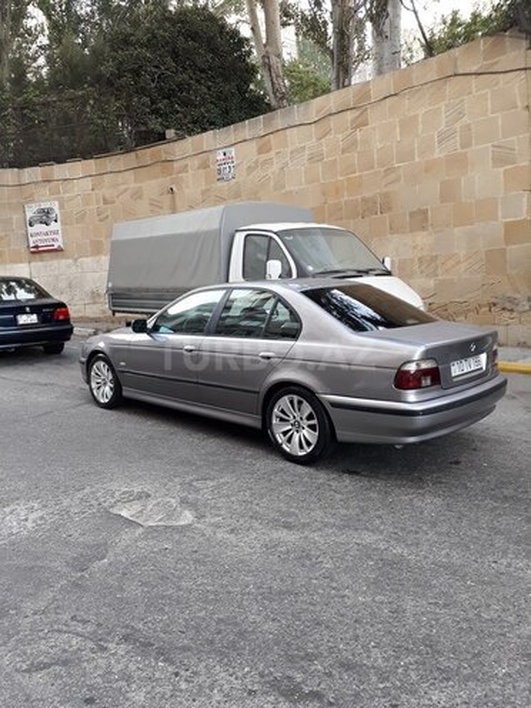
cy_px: 354
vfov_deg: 65.3
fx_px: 552
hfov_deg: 51.4
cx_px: 266
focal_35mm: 27
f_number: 1.9
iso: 64
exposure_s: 1/100
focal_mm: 3.6
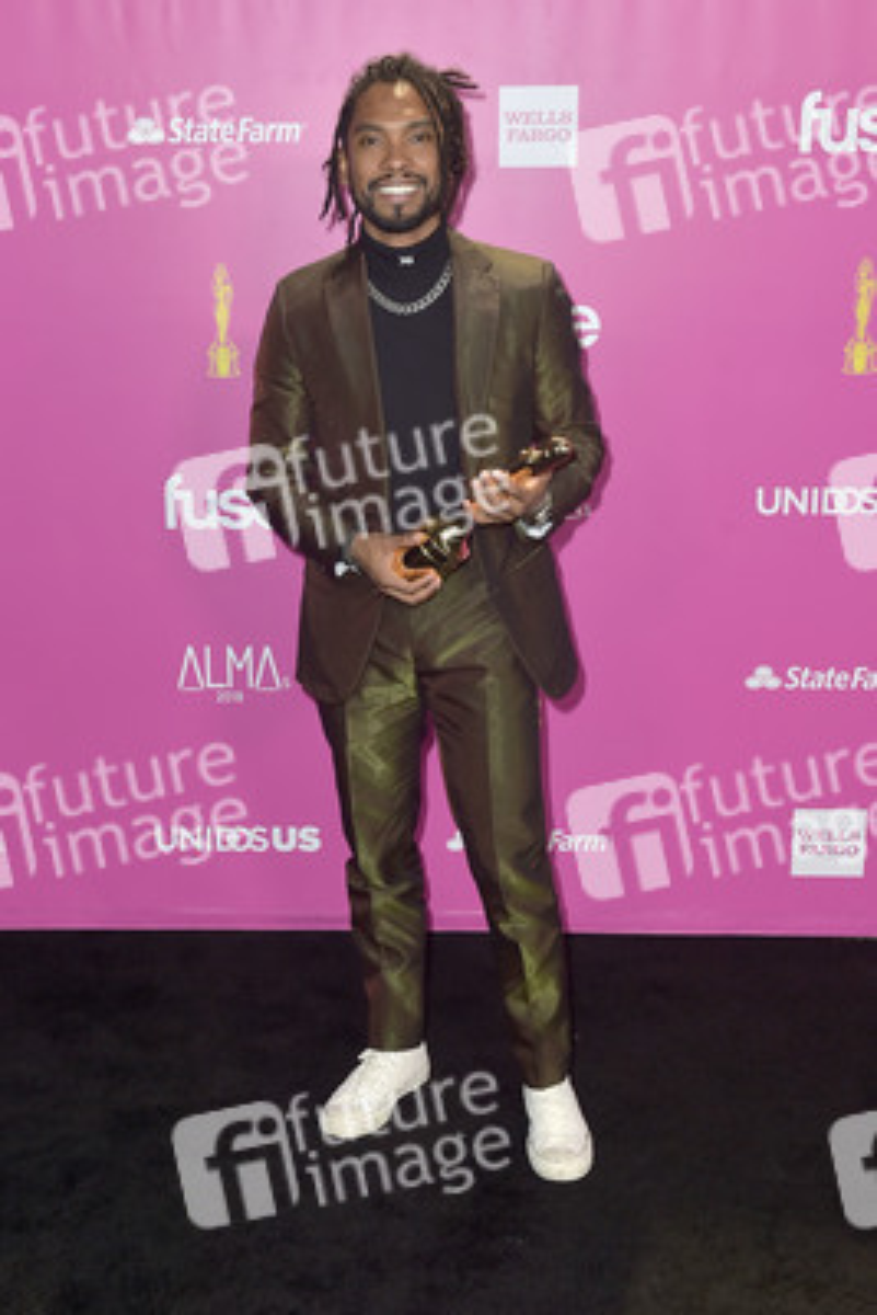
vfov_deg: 50.7
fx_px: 1387
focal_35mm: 38
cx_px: 438
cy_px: 658
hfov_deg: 35.1
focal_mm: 38
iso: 320
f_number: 6.3
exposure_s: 1/250
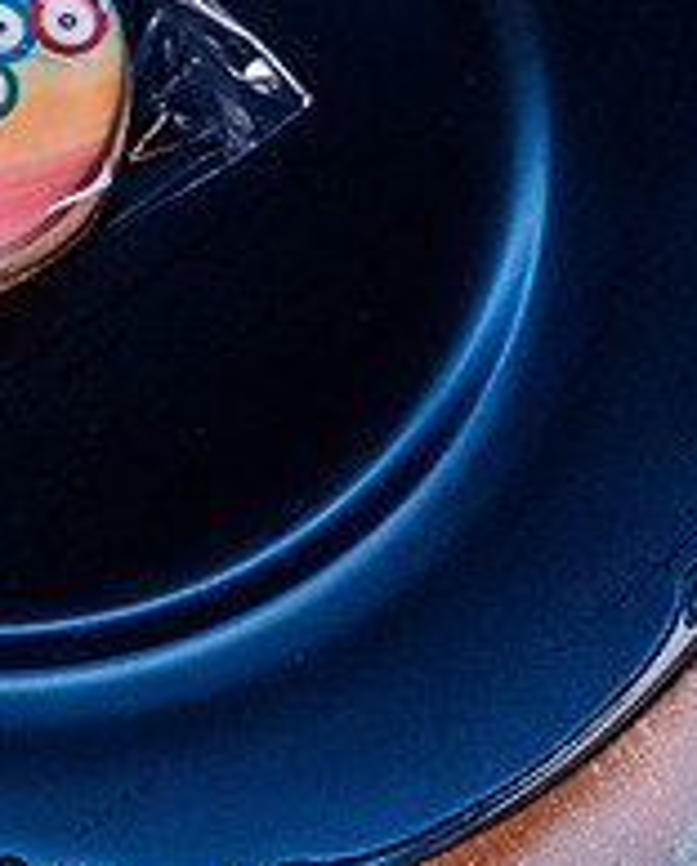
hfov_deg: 14.2
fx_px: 2519
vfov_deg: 19.5
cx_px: -496
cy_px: 507
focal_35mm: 98
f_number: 4
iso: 2000
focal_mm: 35
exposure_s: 1/200
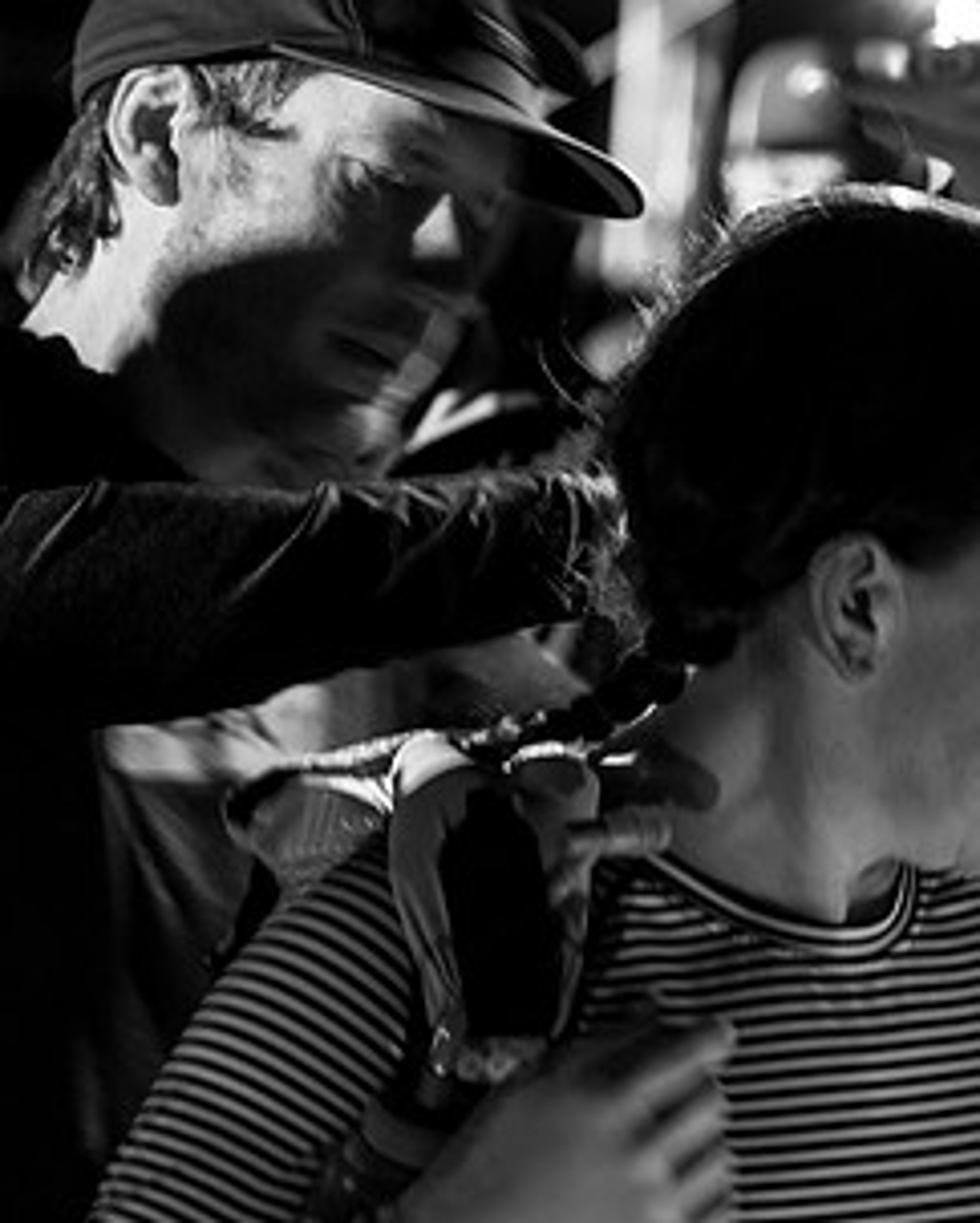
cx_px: 846
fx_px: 5034
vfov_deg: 13.8
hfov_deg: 11.1
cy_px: 778
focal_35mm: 139
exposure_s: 1/20
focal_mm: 66.3
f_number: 3.2
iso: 500
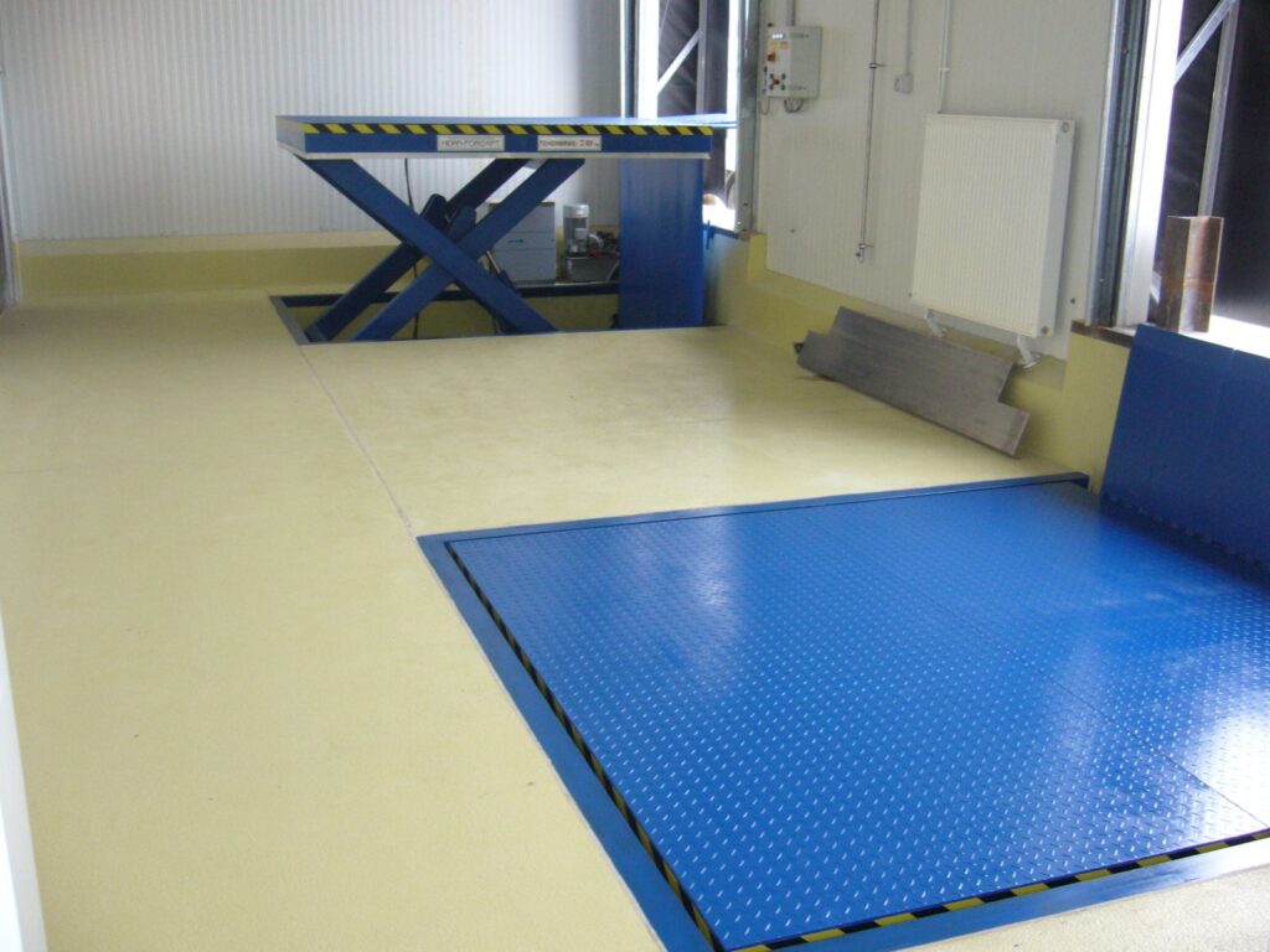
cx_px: 635
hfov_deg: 52.6
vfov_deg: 40.7
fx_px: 1284
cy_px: 476
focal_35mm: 35
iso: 160
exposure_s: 1/30
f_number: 2.8
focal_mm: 5.8
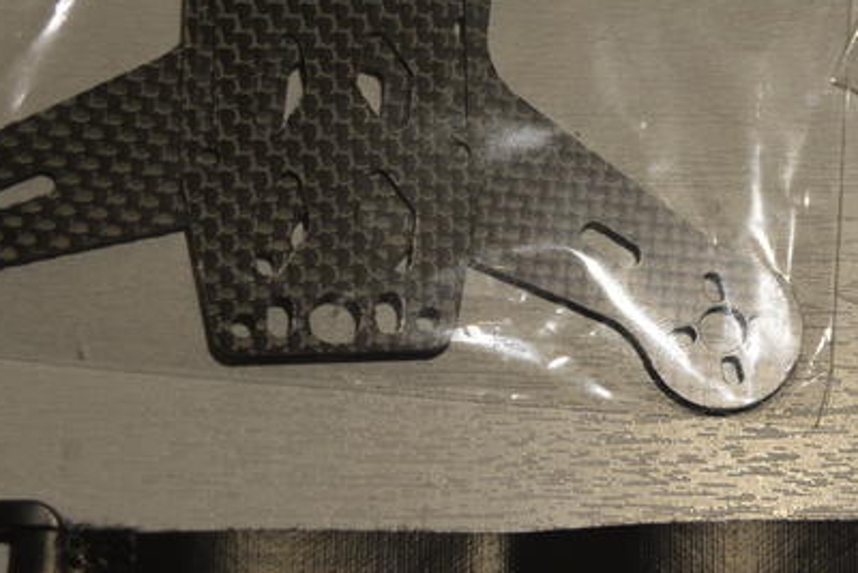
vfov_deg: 13.5
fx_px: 2414
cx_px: 699
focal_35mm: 101
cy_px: 123
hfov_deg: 19.9
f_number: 5
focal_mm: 27
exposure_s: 1/100
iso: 400
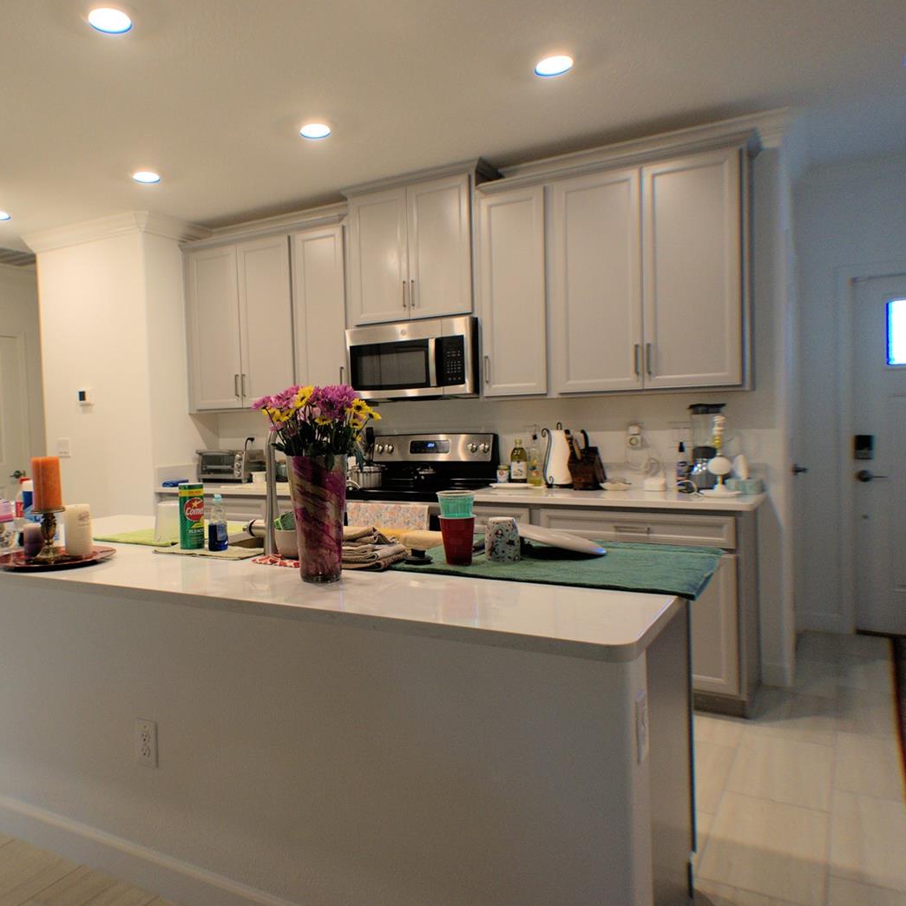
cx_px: 312
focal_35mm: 43
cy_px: 447
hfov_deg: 38.8
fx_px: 1273
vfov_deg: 39.2
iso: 400
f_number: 4.5
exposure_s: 1/80
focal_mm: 22
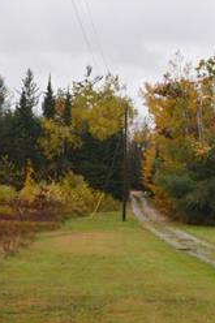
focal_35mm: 93
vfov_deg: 21.9
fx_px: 834
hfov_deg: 14.2
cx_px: 259
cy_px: 138
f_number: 5
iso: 100
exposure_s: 1/200
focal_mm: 20
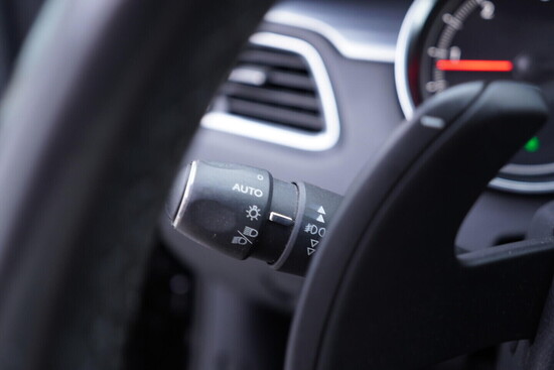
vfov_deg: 36.9
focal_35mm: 36
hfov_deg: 53.1
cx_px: 277
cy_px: 185
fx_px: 554
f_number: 2.8
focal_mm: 24
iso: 250
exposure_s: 1/40
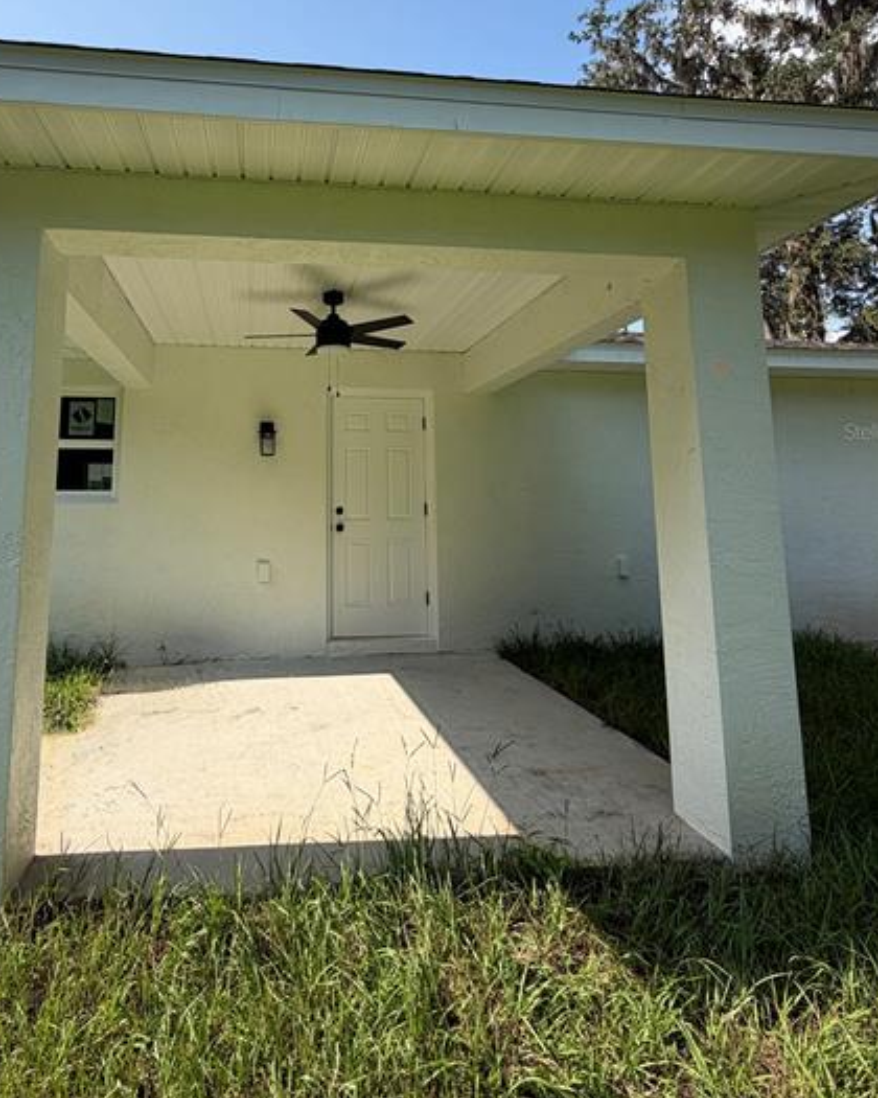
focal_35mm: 20
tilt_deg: +8.3
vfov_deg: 79.3
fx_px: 650
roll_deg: +0.2
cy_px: 431
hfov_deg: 67.2
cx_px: 337
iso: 25
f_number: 2.2
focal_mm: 2.22
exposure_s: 1/770
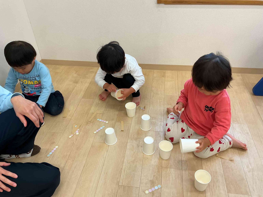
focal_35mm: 29
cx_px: 132
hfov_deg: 61.7
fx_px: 220
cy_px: 98
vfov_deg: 48.2
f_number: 1.8
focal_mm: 3
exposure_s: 1/120
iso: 50
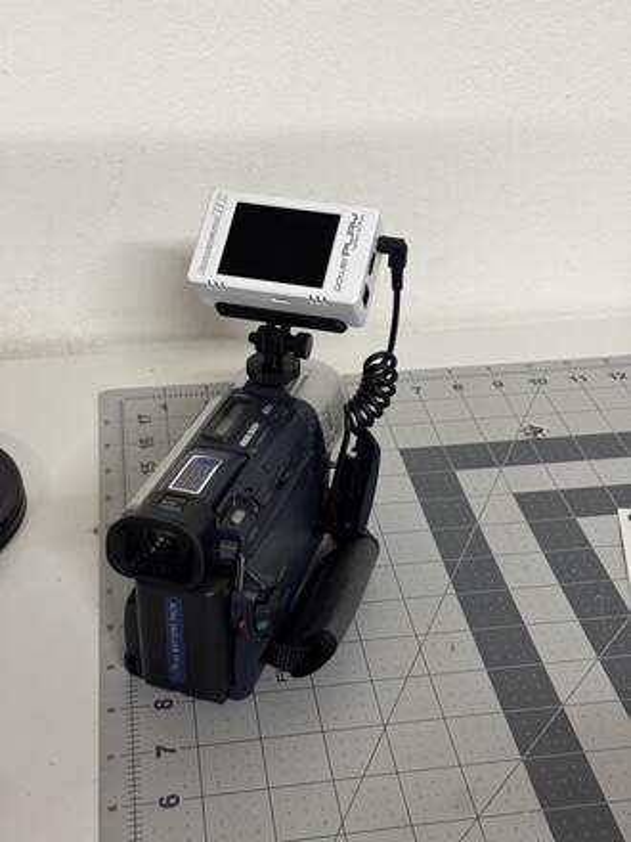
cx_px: 316
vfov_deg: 39.7
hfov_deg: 30.3
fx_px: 1167
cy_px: 421
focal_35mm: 48
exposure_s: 1/40
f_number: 1.78
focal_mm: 6.76
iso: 320
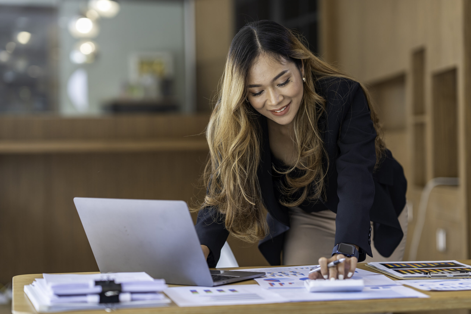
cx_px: 236
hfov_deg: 23.9
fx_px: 1112
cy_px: 157
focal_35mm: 85
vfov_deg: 16.1
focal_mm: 85
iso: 200
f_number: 2.2
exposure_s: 1/160
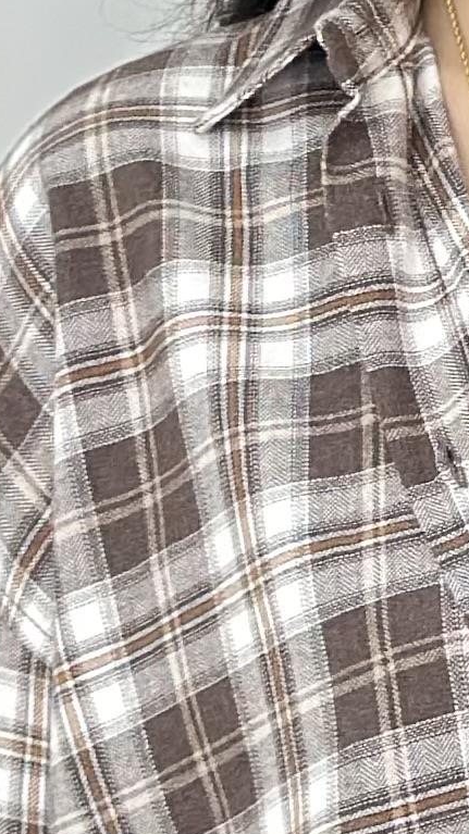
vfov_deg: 7.8
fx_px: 6085
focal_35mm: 275
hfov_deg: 4.4
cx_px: 642
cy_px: 588
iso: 160
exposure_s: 1/100
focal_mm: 6.86
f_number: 1.78
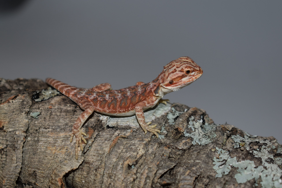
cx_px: 141
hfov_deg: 24.6
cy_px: 94
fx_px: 646
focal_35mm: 82
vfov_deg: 16.6
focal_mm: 55
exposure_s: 1/30
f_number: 5.6
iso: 200
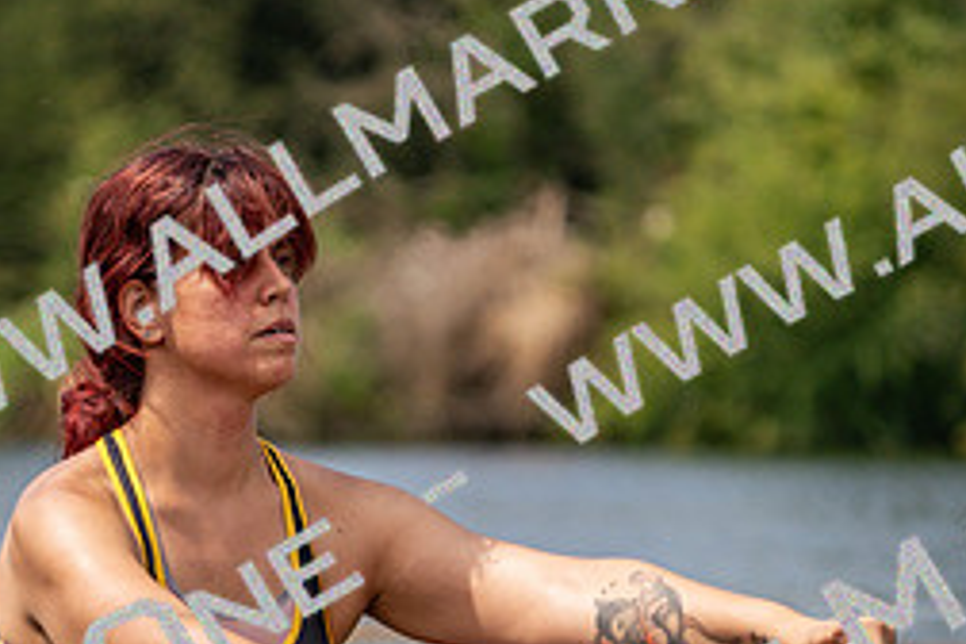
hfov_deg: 4.5
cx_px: 249
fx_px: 12342
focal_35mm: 460
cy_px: 508
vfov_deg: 3.0
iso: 250
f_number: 5.6
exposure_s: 1/1600
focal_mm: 200
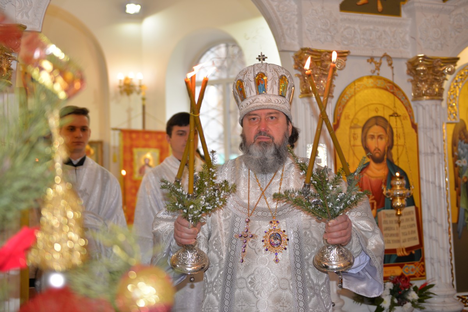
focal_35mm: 50
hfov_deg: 39.6
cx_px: 234
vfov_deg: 27.0
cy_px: 156
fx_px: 650
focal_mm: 50
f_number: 2.8
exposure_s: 1/80
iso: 400
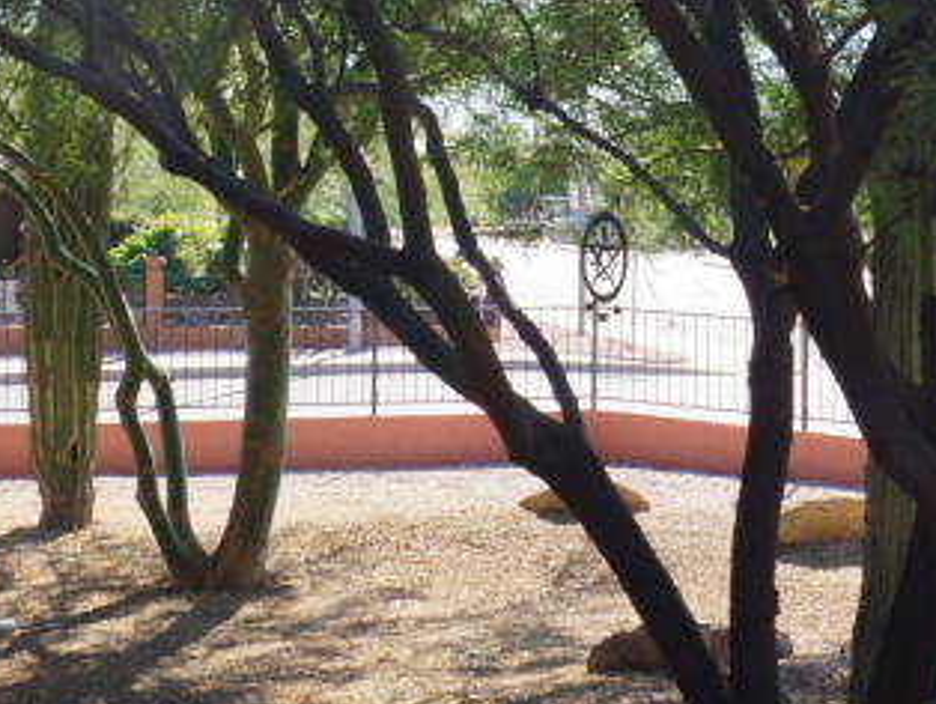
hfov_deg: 20.6
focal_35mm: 95
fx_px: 2571
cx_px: 534
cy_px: 116
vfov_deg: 15.5
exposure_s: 1/100
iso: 100
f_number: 9
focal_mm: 18
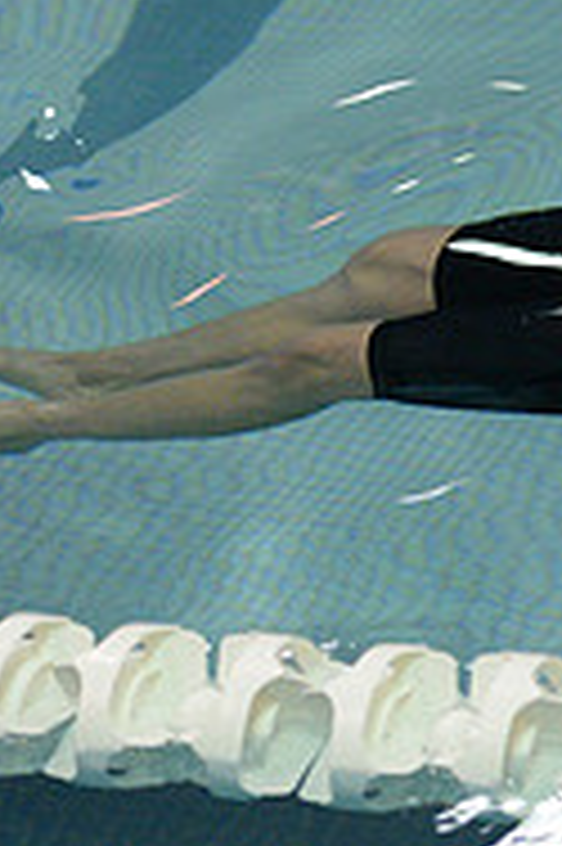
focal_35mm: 216
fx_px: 5067
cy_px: 270
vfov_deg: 9.5
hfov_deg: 6.1
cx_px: 1295
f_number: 2.8
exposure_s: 1/800
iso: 6400
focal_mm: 70
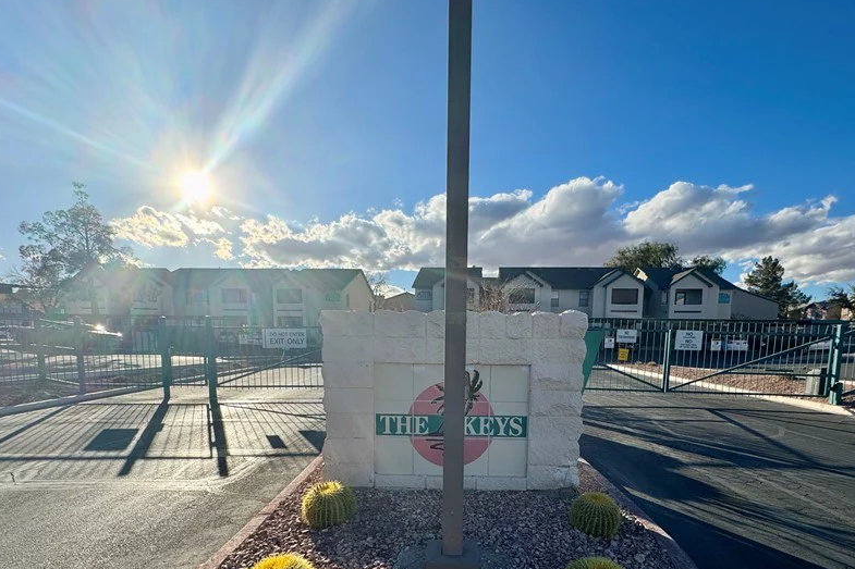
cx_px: 445
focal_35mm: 19
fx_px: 451
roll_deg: -1.1
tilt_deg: -7.3
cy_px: 394
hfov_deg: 86.9
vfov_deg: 62.4
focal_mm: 2.22
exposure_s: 1/2874
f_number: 2.2
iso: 50
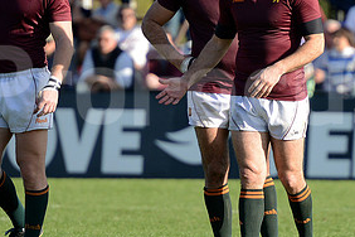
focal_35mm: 556
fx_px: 5482
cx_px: 79
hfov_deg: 3.7
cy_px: 83
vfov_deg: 2.5
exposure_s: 1/1000
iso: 500
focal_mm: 270
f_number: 4
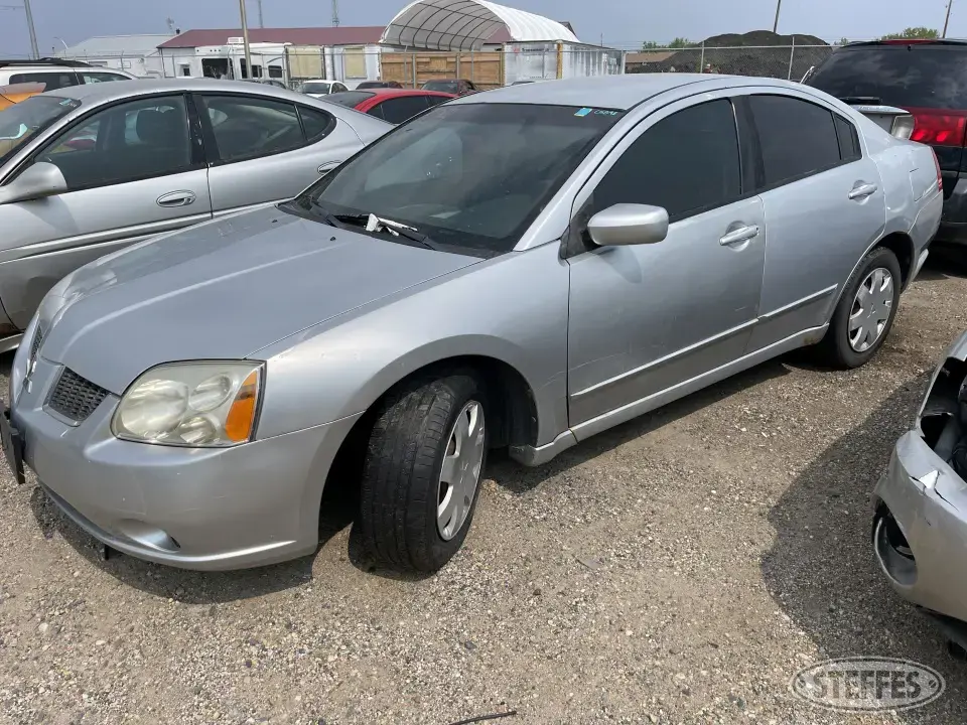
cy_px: 362
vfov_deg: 53.1
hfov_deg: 67.3
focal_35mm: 26
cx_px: 484
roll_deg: +1.2
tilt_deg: -16.9
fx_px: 726
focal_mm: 5.1
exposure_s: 1/5376
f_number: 1.6
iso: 32
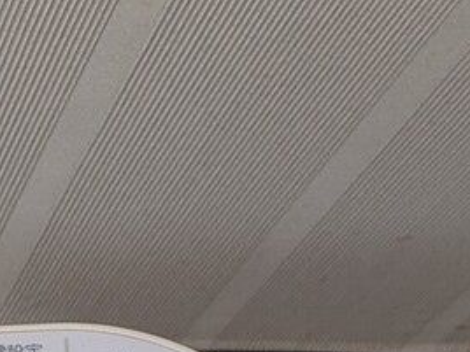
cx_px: -160
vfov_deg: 16.4
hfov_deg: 20.6
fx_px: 1168
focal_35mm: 86
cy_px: 431
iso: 78
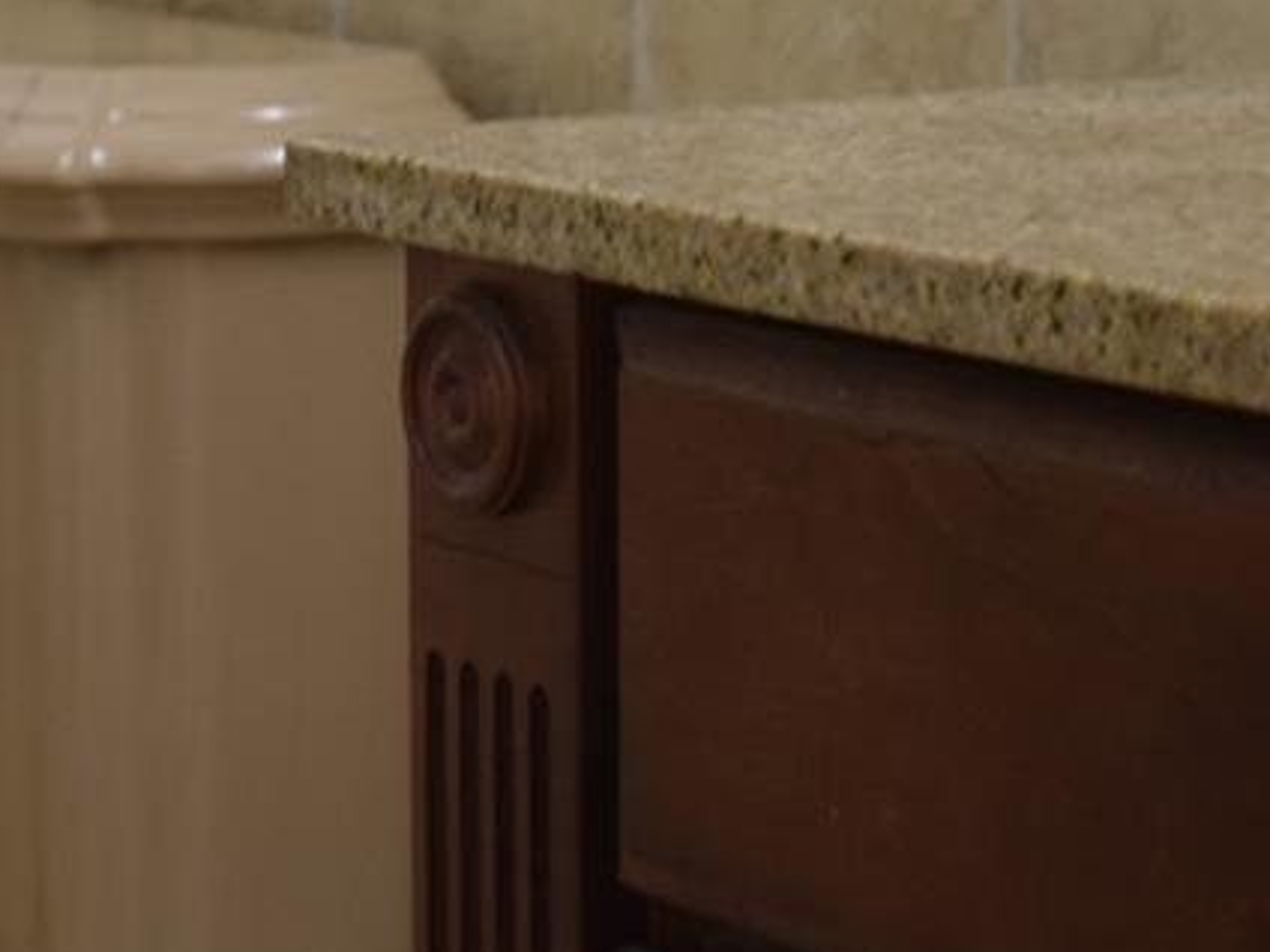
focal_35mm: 147
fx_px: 5386
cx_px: -96
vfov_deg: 10.0
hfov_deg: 13.2
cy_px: -45
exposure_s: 1/60
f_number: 4
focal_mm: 27
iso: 400
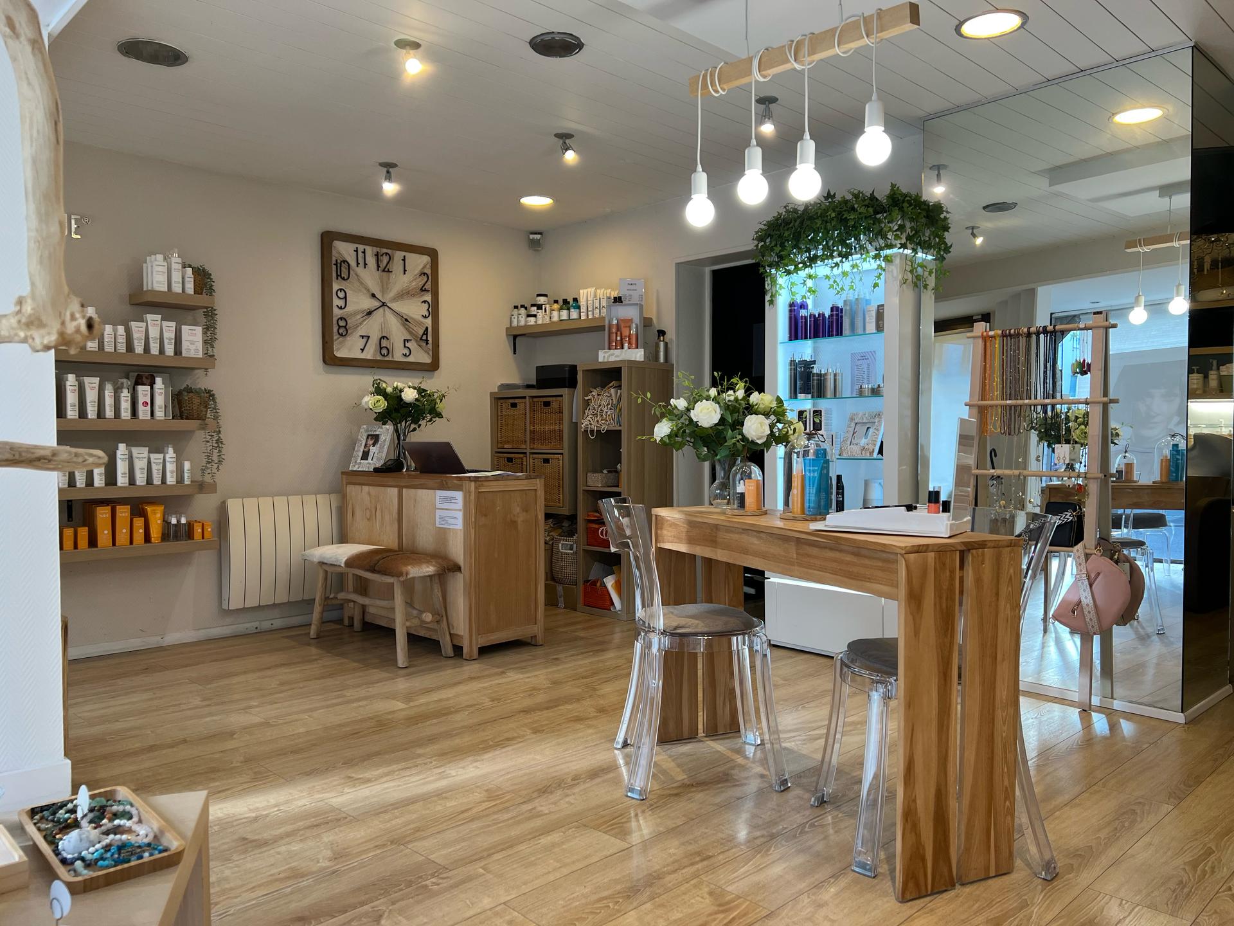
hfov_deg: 67.3
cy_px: 463
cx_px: 617
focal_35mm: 26
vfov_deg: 53.1
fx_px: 927
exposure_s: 1/100
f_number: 1.5
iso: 80
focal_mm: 5.7
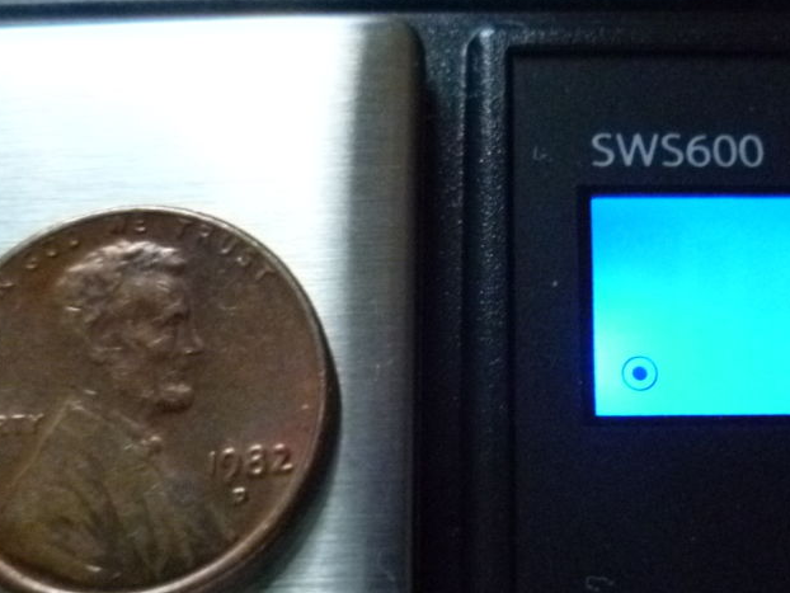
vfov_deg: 32.1
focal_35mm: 45
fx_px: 1027
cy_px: 358
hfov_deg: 41.4
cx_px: 535
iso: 800
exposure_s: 1/40
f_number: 3.3
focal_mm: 5
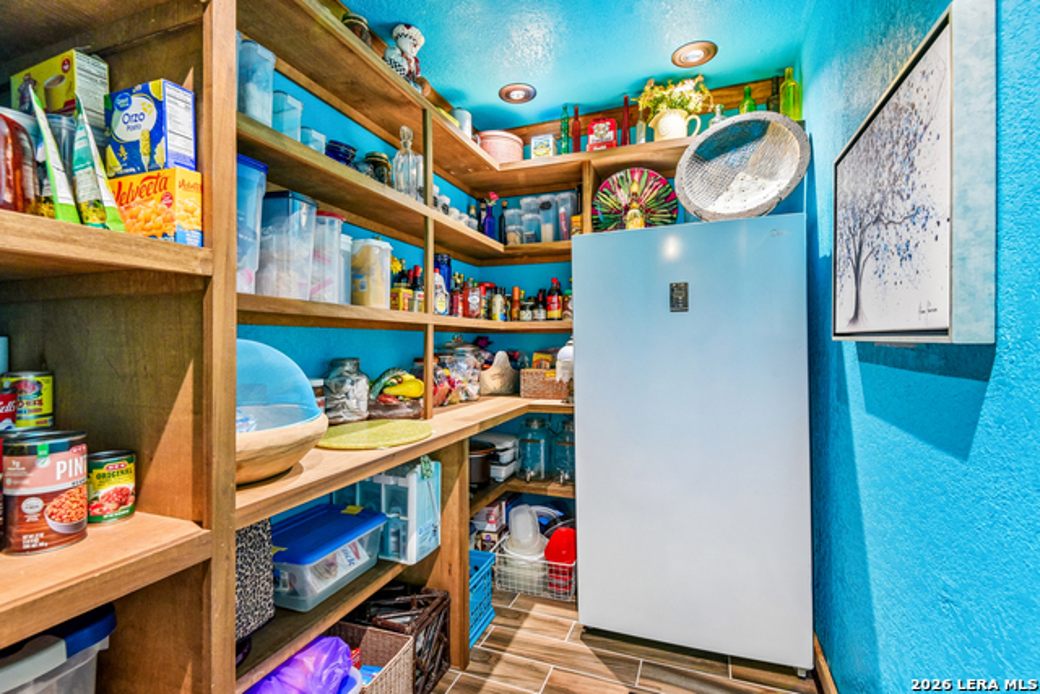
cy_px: 347
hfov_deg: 93.3
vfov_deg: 70.5
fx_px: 491
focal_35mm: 17
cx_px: 520
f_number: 8
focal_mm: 17
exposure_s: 1/15
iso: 4000
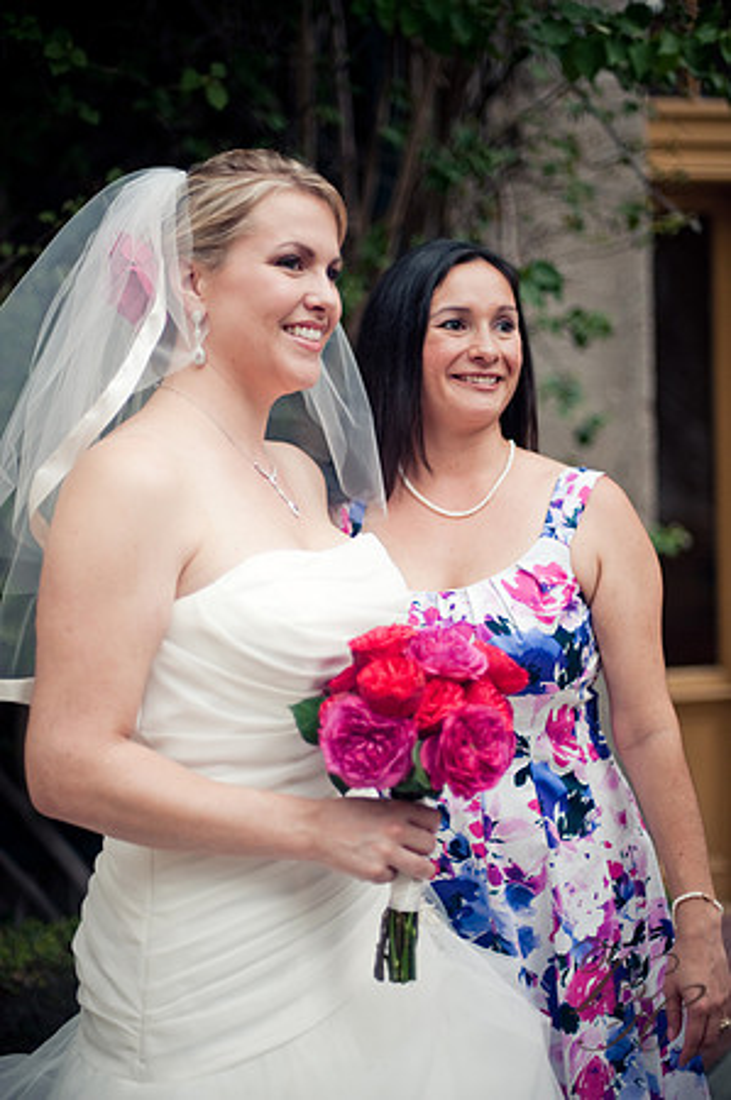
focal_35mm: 50
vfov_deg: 39.6
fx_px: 1526
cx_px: 366
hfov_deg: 26.9
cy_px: 550
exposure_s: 1/2500
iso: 400
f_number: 1.4
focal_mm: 50
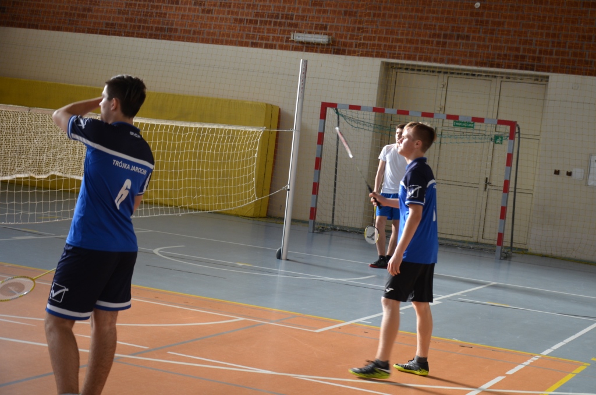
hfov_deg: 27.0
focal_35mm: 75
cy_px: 198
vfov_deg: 18.1
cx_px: 298
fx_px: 1239
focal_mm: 50
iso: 400
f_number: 5
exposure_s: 1/80
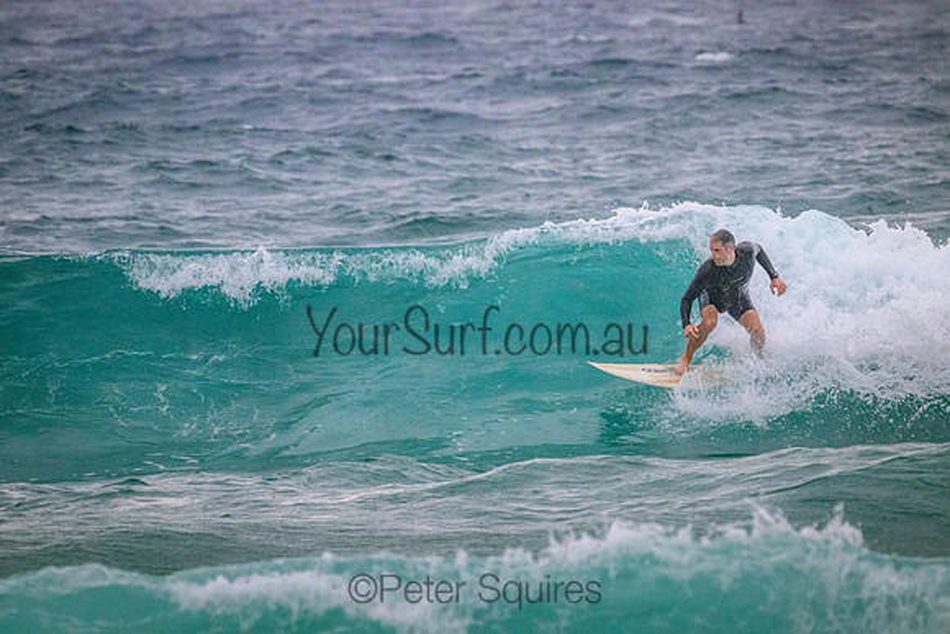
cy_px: 317
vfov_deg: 2.3
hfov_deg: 3.4
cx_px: 475
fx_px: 15836
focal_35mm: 600
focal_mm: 600
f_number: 11
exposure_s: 1/2000
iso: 8000
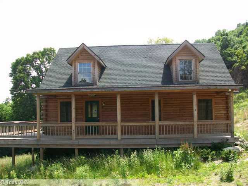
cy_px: 93
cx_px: 124
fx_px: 229
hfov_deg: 56.8
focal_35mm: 32
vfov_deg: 44.2
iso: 64
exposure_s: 1/400
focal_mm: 5.7
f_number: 2.8
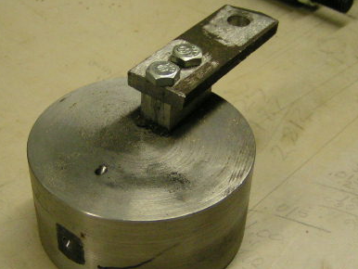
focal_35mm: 63
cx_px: 168
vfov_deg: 23.3
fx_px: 652
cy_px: 155
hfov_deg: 30.7
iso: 200
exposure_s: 1/30
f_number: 2.8
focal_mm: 5.8
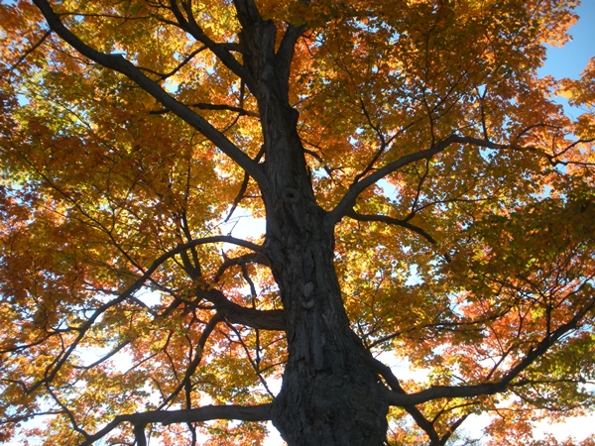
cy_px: 223
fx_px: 619
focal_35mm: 36
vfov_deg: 39.7
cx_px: 298
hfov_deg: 51.4
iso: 64
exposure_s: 1/420
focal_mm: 6.3
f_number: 3.5
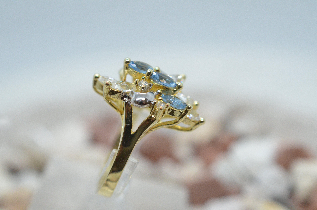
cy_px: 105
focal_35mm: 60
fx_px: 527
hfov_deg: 33.5
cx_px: 158
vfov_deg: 22.5
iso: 2500
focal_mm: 40
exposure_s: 1/1000
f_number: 6.3
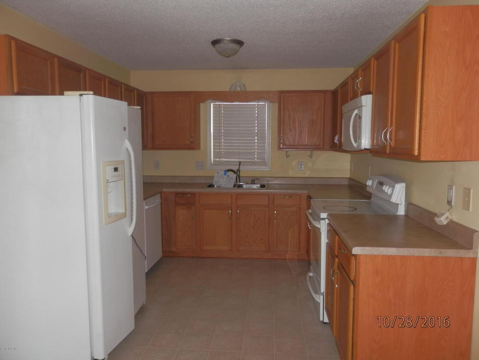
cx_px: 240
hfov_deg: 69.4
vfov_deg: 54.9
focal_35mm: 25
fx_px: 346
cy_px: 180
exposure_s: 1/30
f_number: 3
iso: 100
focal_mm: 4.5
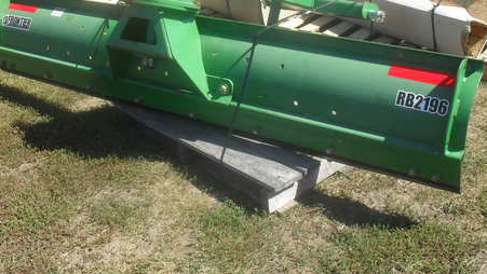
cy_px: 73
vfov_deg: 25.7
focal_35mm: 46
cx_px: 241
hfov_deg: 44.6
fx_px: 594
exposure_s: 1/125
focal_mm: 6.3
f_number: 8.4
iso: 100
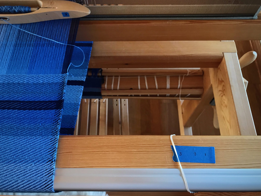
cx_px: 130
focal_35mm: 28
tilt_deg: -63.5
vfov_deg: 49.7
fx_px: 211
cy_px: 98
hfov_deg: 63.4
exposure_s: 1/15
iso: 40
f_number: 1.8
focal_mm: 3.99
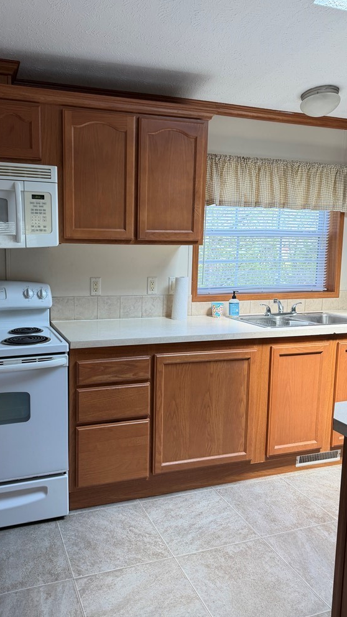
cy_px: 302
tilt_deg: -7.2
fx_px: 442
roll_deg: -0.9
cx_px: 121
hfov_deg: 42.4
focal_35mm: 27
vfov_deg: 69.9
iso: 125
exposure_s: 1/127
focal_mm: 6.76
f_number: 1.78
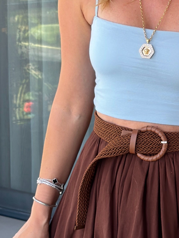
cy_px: 107
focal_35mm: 147
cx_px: 177
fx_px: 1013
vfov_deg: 13.4
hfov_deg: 10.0
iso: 50
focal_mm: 6.76
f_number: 1.78
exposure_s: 1/126
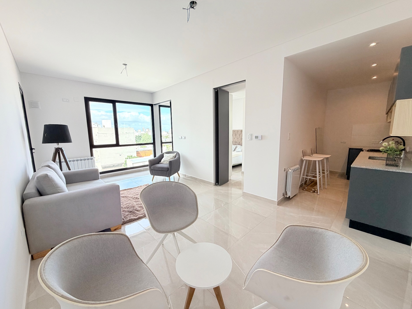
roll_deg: +1.2
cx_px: 206
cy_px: 154
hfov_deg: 102.1
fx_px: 167
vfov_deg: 85.7
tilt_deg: -7.5
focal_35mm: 14
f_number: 2.2
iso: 64
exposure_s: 1/178
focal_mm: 2.22
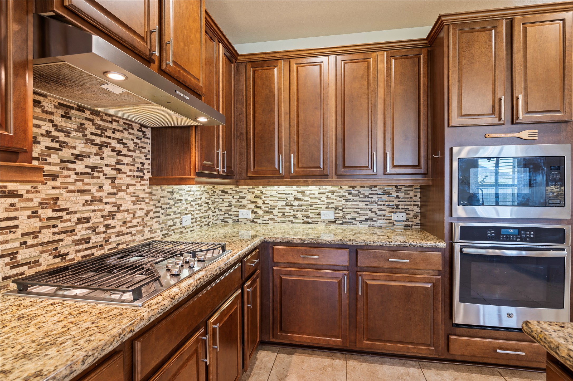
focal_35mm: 17
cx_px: 286
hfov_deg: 93.3
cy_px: 190
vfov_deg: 70.4
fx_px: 270
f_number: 6.3
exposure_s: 1/1.67
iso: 125
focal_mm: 17
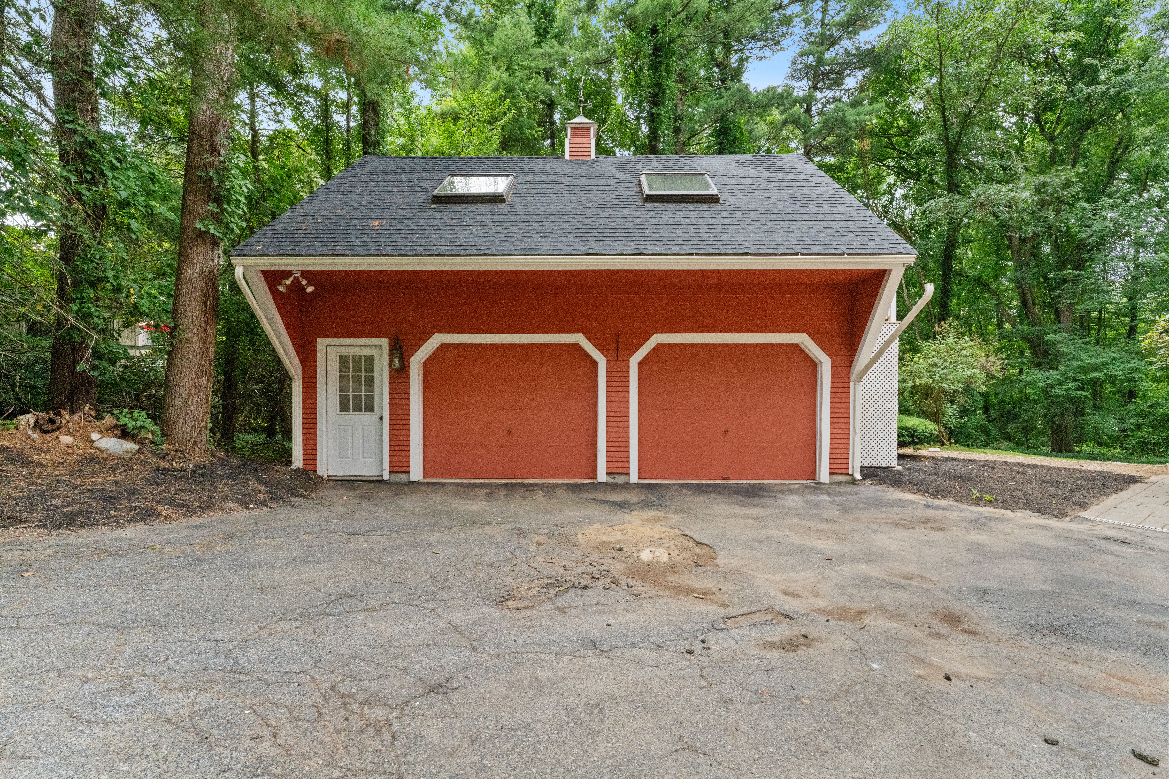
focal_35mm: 16
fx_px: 523
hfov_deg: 96.4
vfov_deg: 73.4
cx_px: 584
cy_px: 390
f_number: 11
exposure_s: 1/500
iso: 3200
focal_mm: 16.1
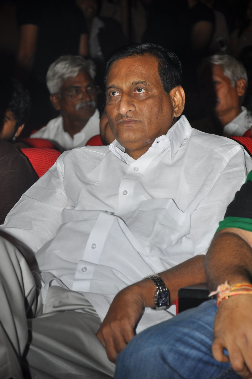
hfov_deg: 10.7
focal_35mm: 128
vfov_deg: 16.1
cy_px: 190
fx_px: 1343
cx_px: 126
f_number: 5.6
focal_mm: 85
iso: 200
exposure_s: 1/125
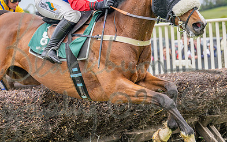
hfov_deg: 15.5
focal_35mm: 133
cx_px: 19
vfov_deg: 9.8
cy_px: 33
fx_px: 823
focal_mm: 70
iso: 200
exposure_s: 1/1600
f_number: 2.8
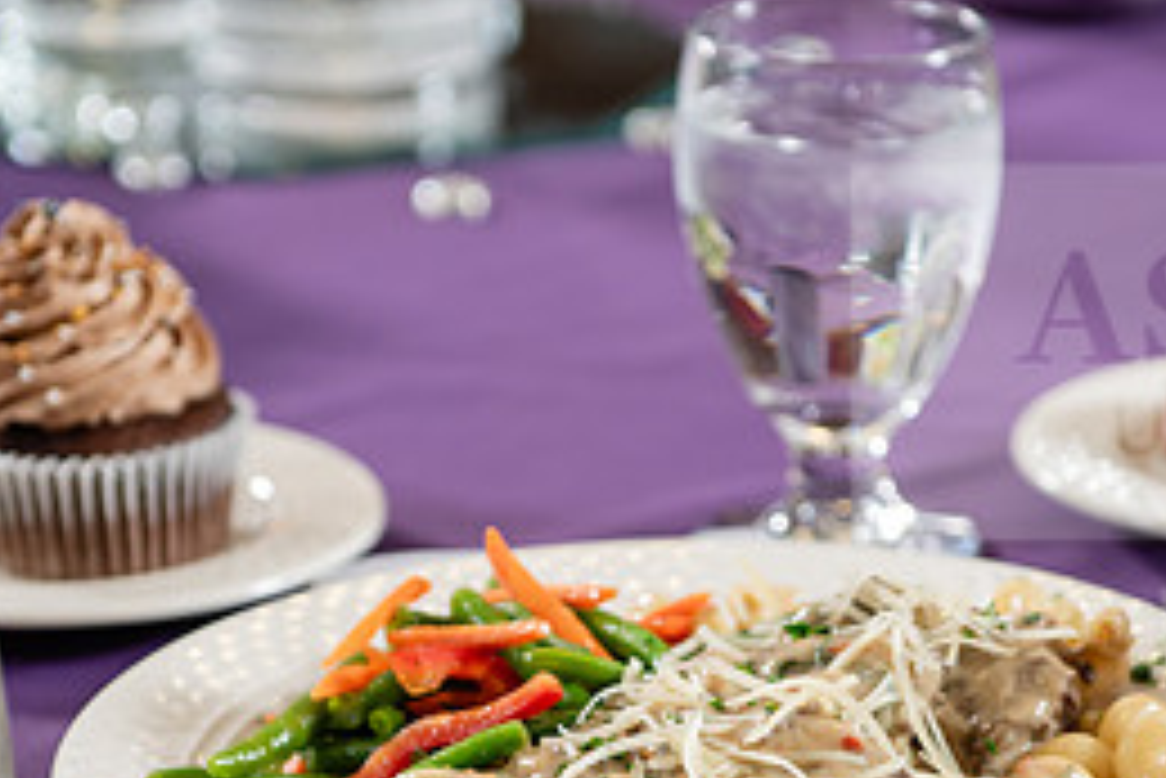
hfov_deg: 13.1
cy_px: 708
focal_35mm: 157
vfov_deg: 8.7
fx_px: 5088
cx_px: 716
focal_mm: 70
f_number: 4
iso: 400
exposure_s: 1/200
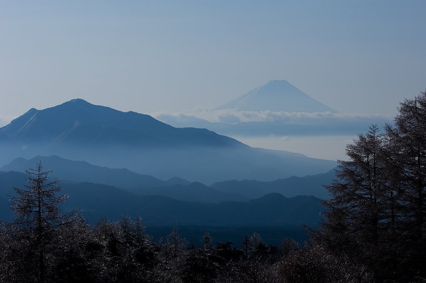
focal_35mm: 105
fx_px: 1241
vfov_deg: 13.0
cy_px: 142
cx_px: 213
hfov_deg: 19.5
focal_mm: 70
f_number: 8
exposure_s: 1/320
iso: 100
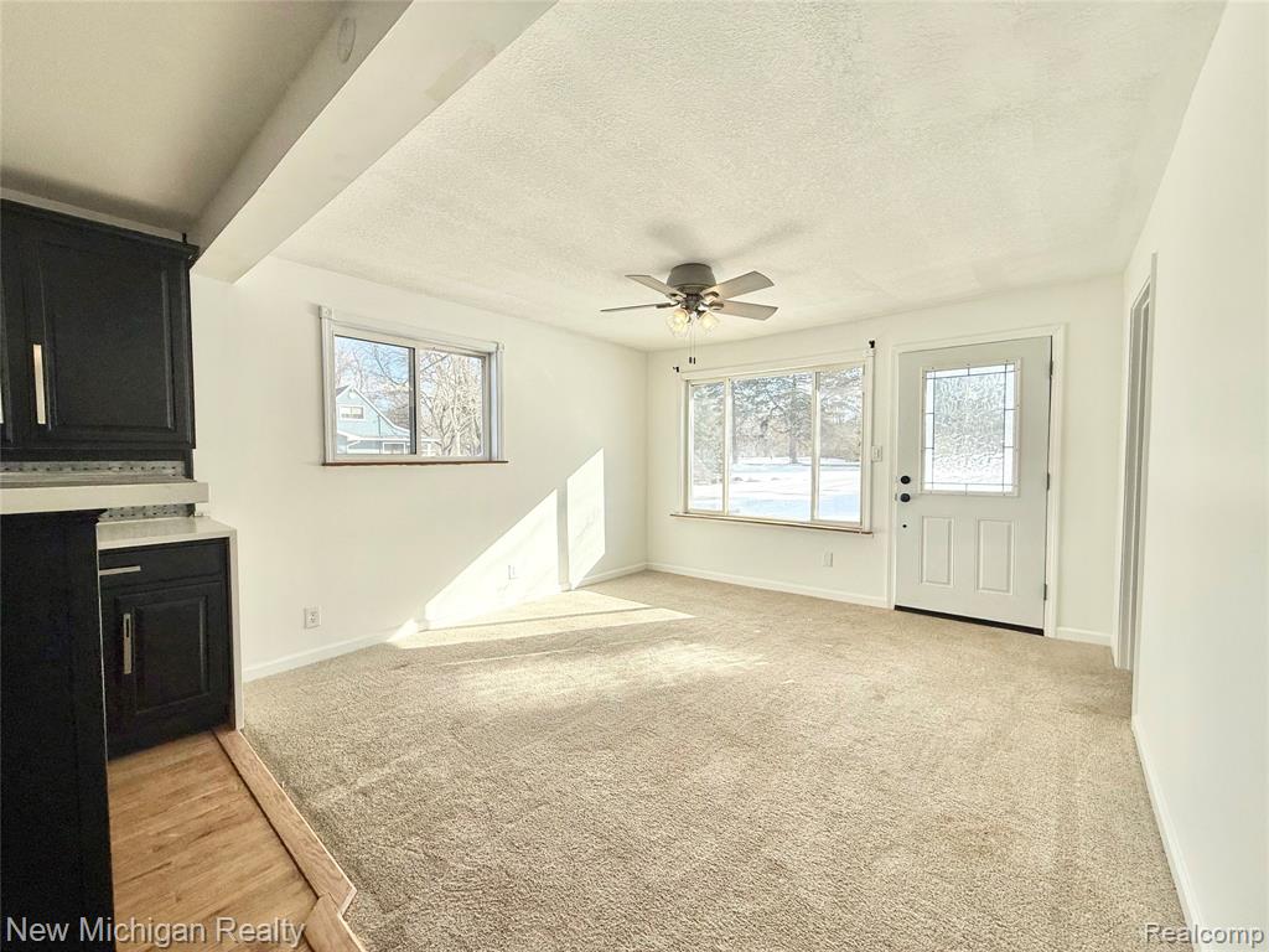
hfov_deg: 102.1
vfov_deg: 85.7
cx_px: 634
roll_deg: +0.1
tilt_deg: -2.0
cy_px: 476
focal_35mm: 14
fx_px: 513
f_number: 2.2
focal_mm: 2.22
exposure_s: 1/955
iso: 50
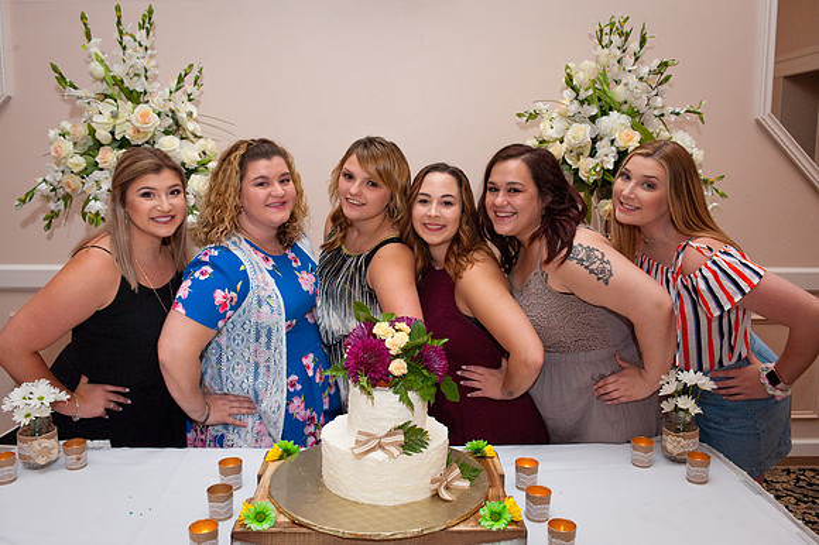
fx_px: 705
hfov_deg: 60.3
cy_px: 272
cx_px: 410
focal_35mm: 31
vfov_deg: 42.3
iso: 3200
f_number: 5.6
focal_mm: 31
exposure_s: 1/160
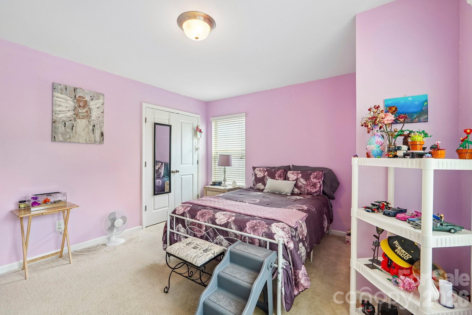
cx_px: 236
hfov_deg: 100.4
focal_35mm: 15
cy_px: 158
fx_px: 197
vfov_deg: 77.3
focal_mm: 10
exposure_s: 1/15
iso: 400
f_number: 8
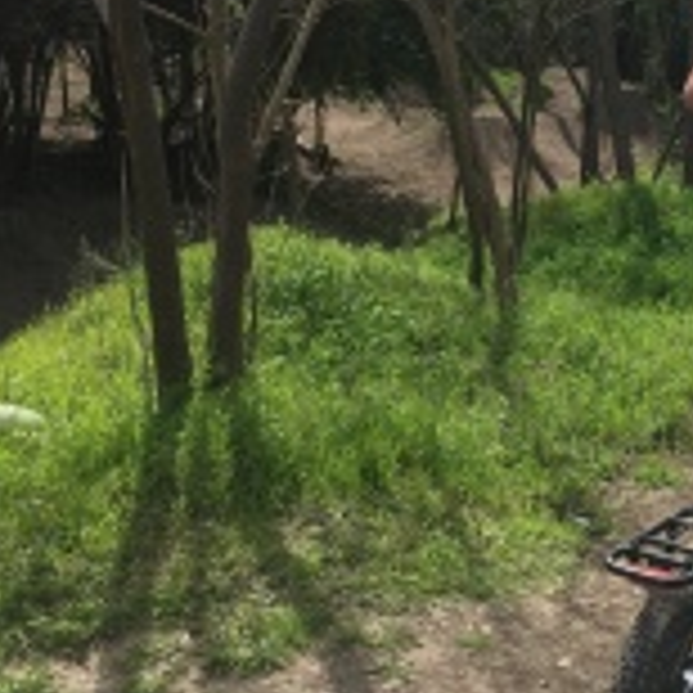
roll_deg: -2.3
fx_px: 1382
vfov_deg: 27.4
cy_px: 112
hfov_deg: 26.6
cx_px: 702
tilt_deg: -0.8
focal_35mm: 61
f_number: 2.2
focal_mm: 4.15
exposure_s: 1/874
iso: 25
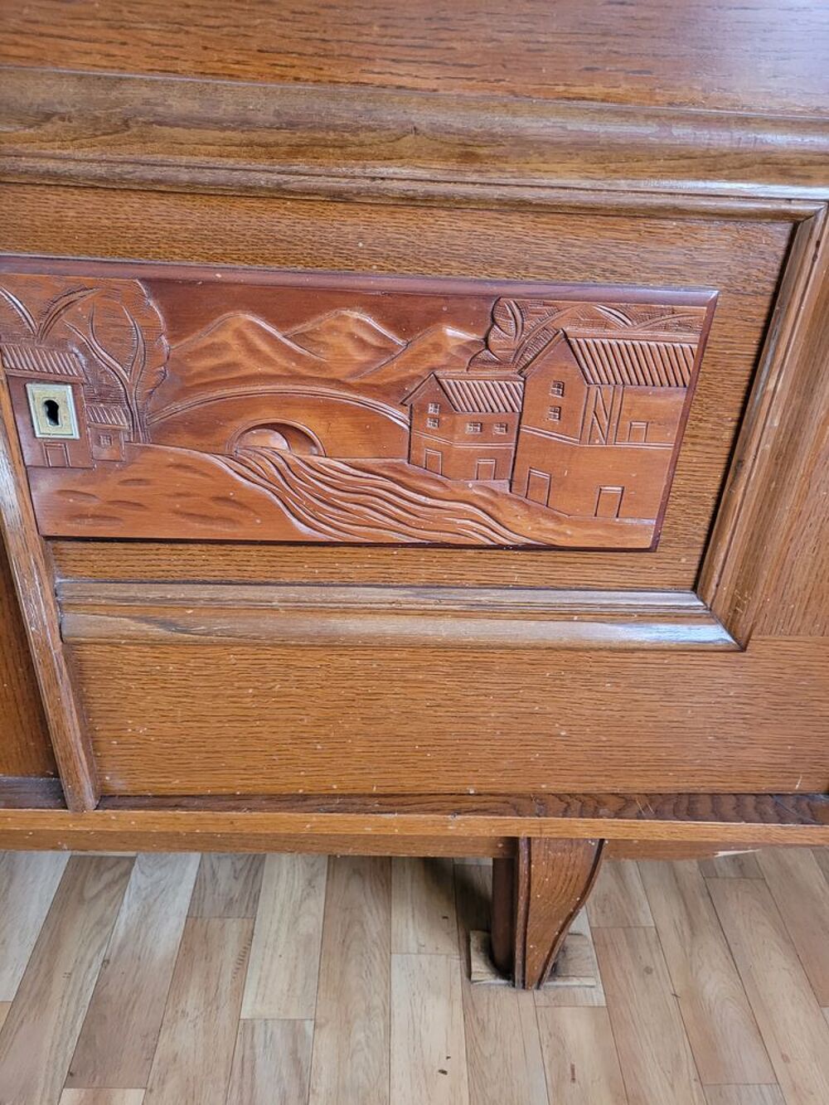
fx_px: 830
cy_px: 552
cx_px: 414
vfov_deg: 67.3
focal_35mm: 26
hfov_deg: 53.1
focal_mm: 5.4
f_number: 1.8
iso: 320
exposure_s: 1/100
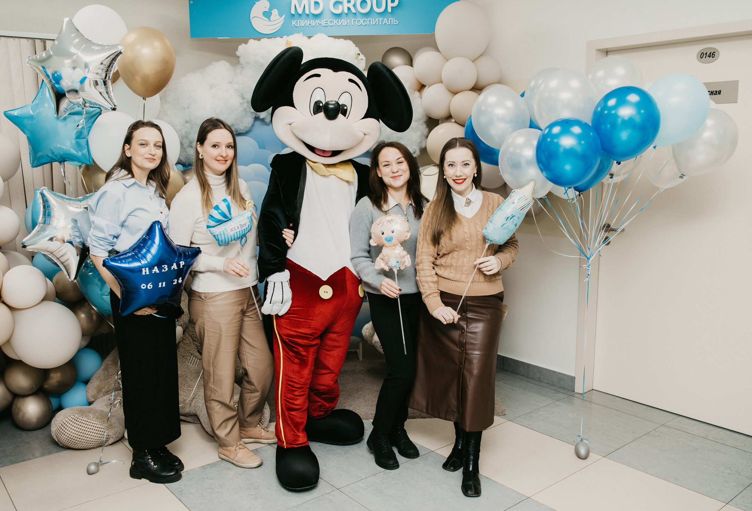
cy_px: 255
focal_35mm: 30
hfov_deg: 61.6
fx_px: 630
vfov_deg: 44.1
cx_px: 360
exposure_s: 1/160
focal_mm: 24
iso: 200
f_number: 4
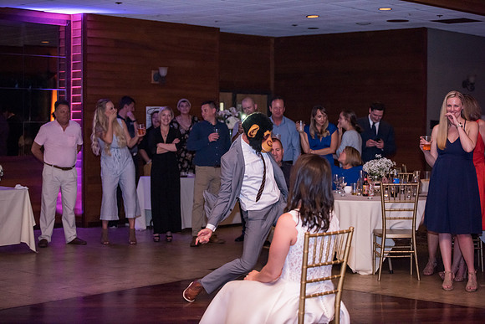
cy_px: 162
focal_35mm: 70
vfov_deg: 19.5
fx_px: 943
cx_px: 242
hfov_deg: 28.8
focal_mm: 70
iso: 1600
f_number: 3.2
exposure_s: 1/320
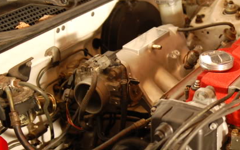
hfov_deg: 24.4
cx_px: 222
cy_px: 115
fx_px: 536
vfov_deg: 15.8
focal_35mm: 82
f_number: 3.3
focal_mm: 28
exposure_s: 1/10
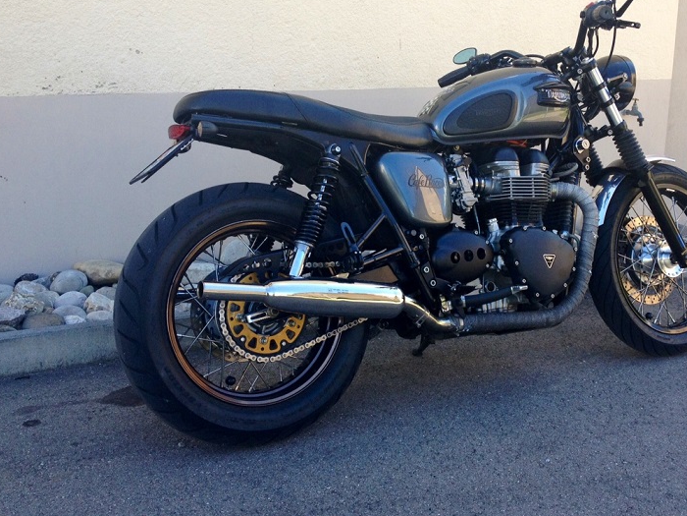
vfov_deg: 32.2
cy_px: 232
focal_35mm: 45
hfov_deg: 41.9
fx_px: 893
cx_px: 415
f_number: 2.4
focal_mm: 4.28
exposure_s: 1/187
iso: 50
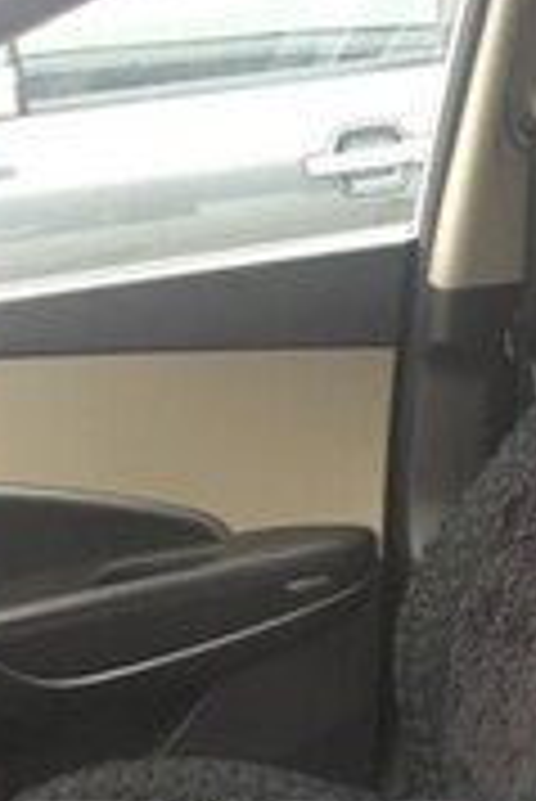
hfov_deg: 16.1
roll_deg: +1.3
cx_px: 486
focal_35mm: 84
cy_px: 868
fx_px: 1872
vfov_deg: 22.8
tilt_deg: -26.9
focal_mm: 4.15
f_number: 2.2
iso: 80
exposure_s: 1/33
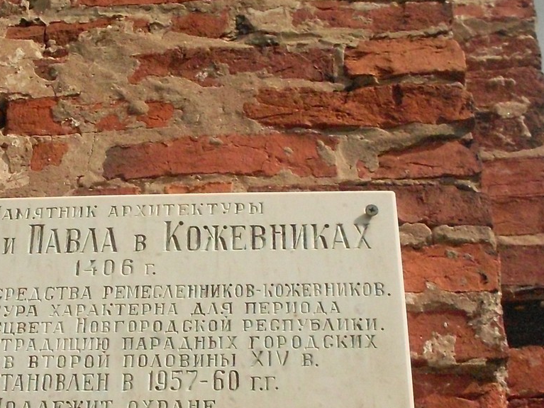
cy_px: 346
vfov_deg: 20.4
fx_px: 1116
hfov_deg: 27.1
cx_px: 141
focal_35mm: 71
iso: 400
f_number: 8.4
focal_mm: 6.3
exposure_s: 1/1500
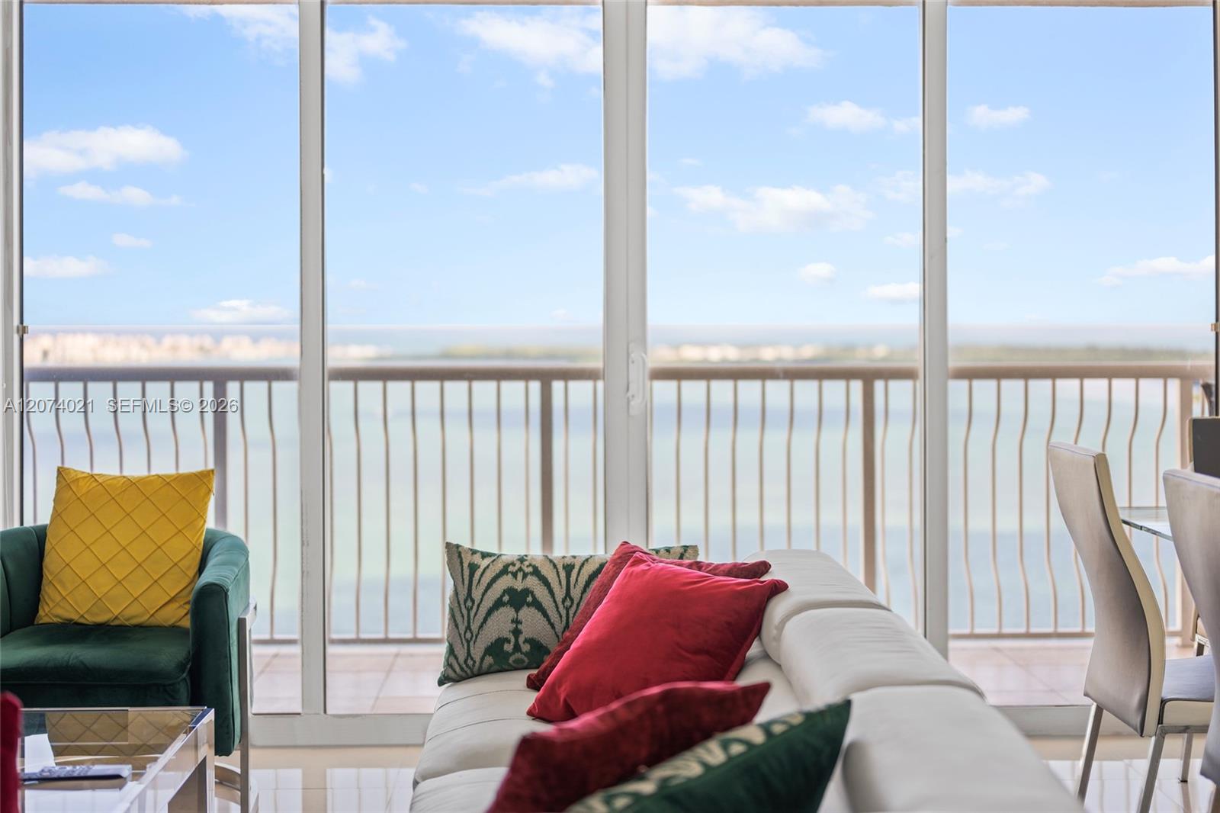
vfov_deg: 27.0
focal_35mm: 50
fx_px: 1694
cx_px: 610
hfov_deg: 39.6
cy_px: 406
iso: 64
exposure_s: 1/100
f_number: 2
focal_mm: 50
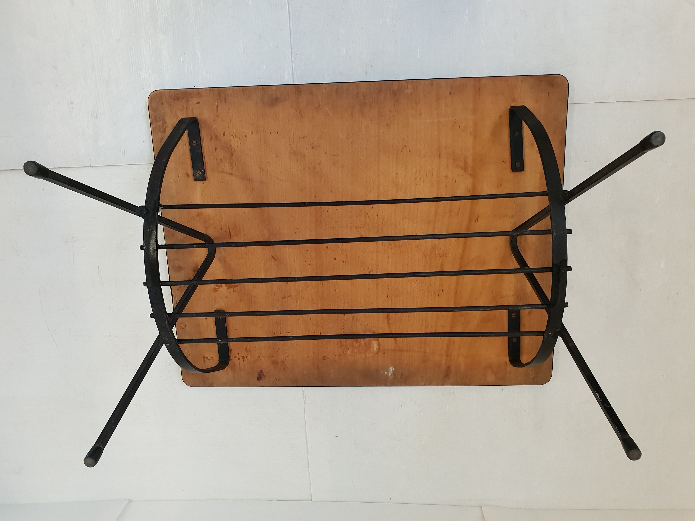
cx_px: 348
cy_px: 260
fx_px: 522
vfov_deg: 53.1
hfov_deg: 67.3
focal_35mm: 26
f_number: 2.4
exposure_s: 1/50
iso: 200
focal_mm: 4.3
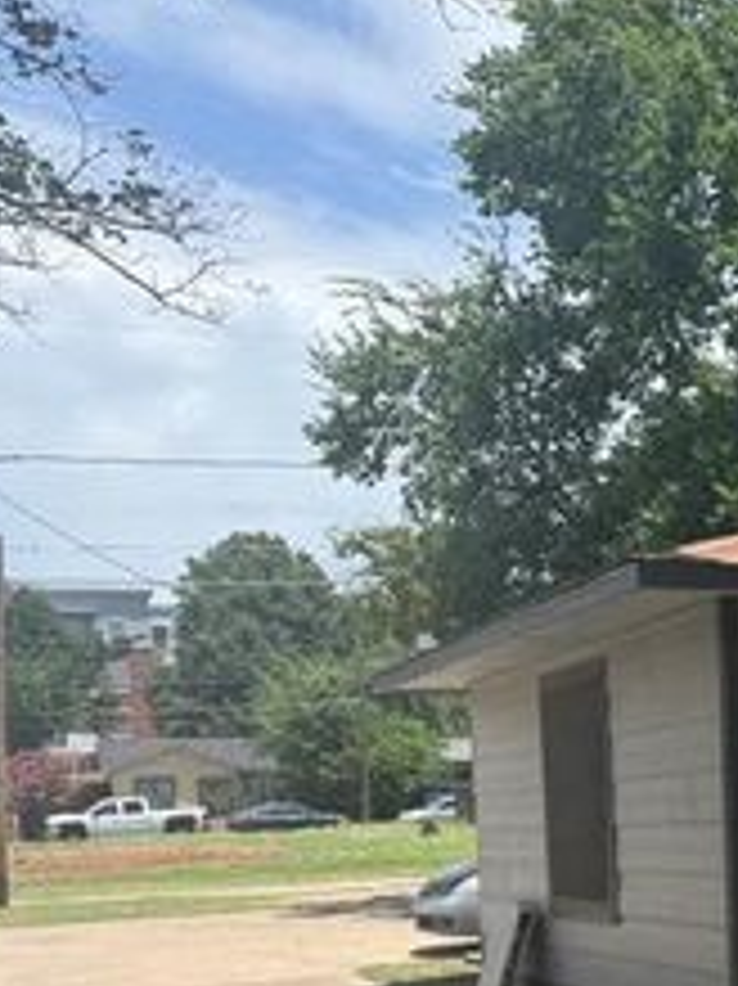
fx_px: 1850
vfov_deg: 29.1
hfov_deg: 20.2
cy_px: 813
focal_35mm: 65
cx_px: 1026
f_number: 1.78
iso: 80
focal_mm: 6.76
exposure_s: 1/2907
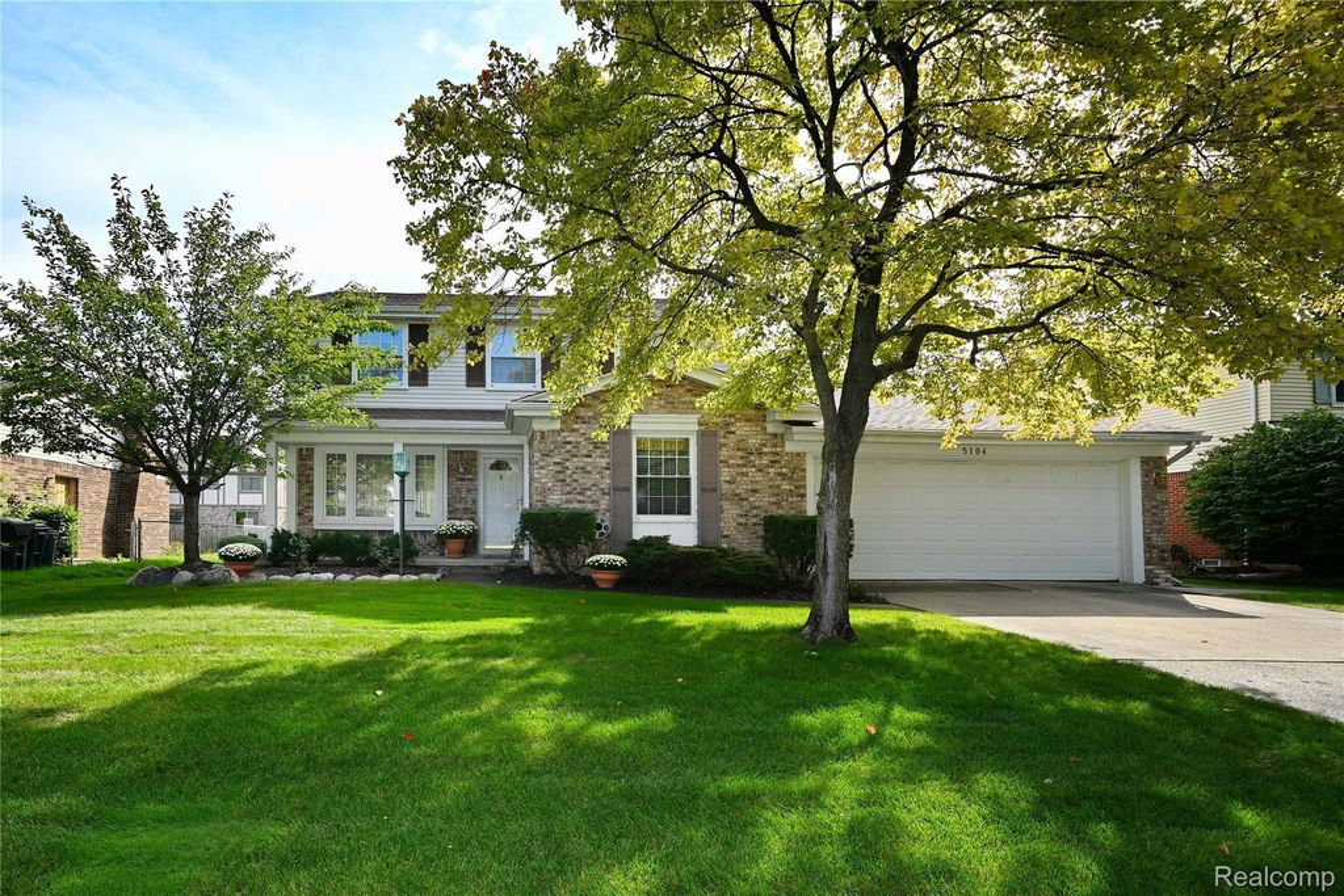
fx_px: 523
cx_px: 672
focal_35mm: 14
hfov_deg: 104.2
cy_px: 448
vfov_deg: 81.2
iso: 100
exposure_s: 1/160
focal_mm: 14
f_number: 7.1
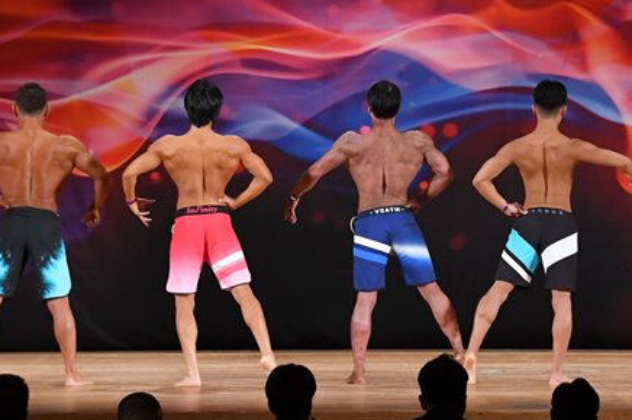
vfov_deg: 6.6
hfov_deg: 9.9
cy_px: 116
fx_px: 3649
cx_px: 414
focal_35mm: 208
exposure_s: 1/400
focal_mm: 78
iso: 3200
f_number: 5.6
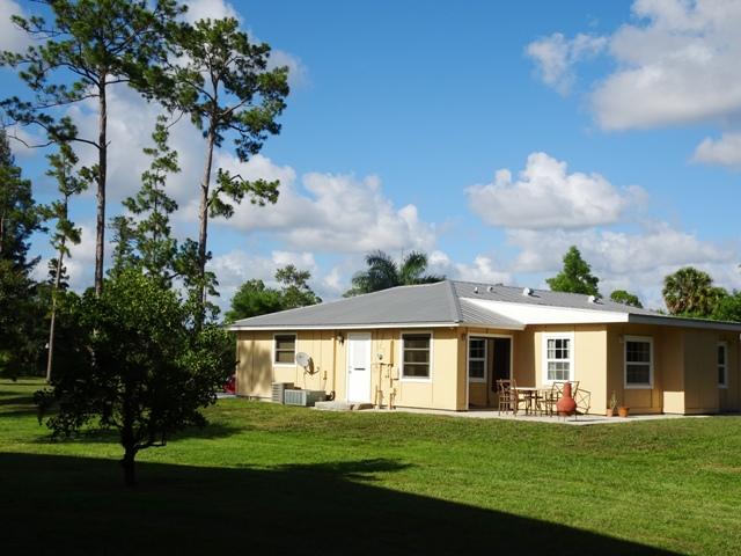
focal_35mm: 43
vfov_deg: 33.6
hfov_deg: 43.9
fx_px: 920
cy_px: 278
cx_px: 370
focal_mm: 7.3
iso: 80
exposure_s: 1/1000
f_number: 4.5
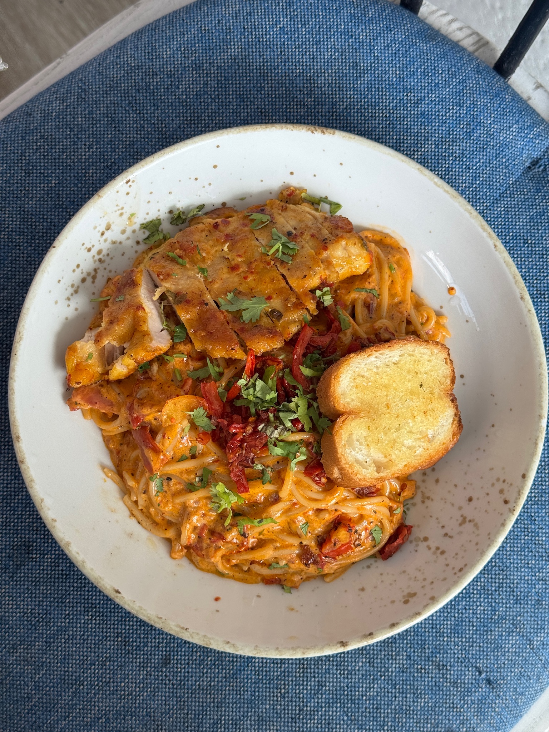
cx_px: 274
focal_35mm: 48
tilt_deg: -85.3
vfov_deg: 39.7
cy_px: 366
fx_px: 1015
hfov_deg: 30.3
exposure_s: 1/499
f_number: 1.78
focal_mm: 6.76
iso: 80
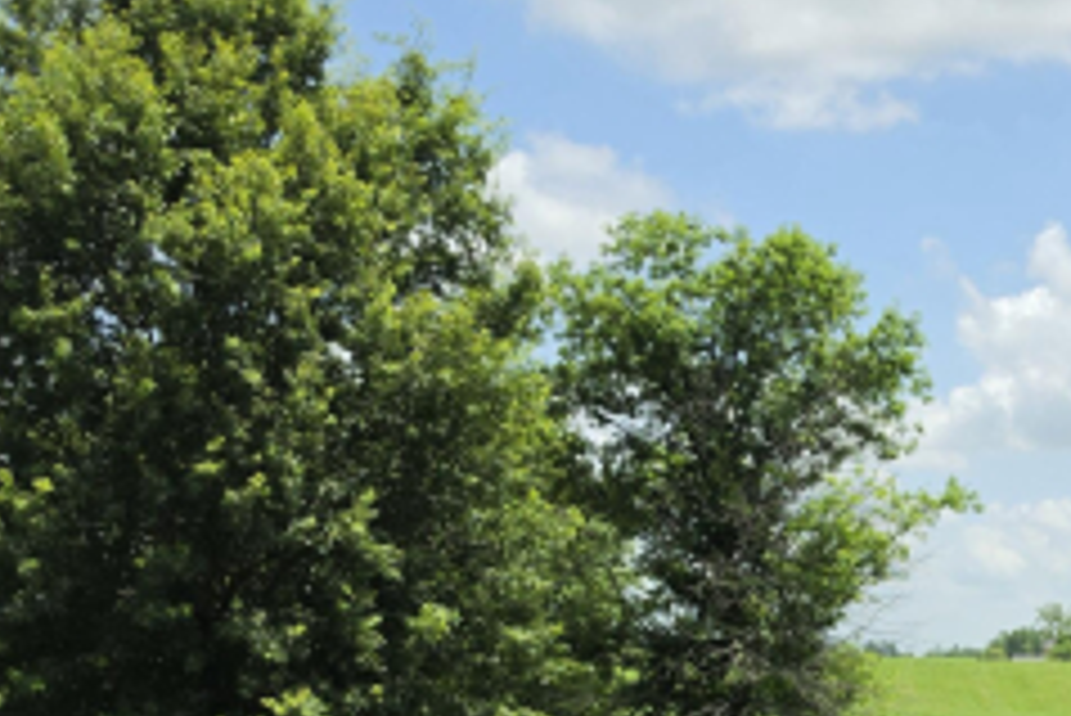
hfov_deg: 28.2
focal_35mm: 67
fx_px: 1994
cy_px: 739
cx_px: 1073
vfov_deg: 19.7
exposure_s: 1/7622
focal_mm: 6.5
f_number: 1.4
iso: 64
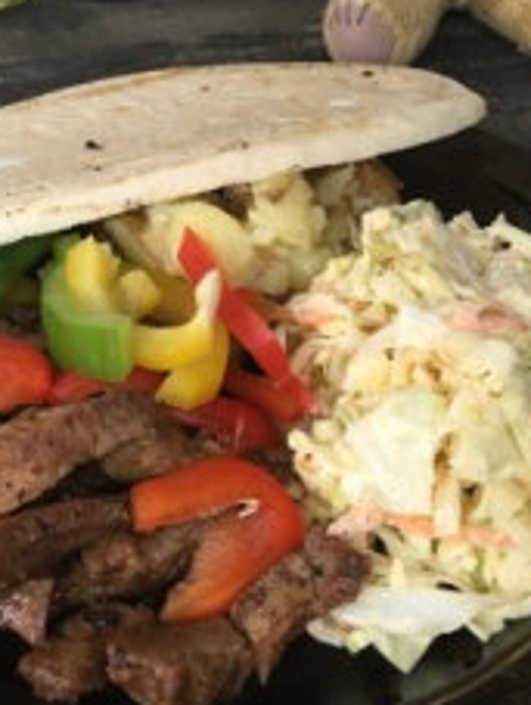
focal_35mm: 51
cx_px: 248
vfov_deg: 36.3
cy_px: 155
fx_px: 1040
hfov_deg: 28.6
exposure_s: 1/33
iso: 125
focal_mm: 4.2
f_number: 2.2
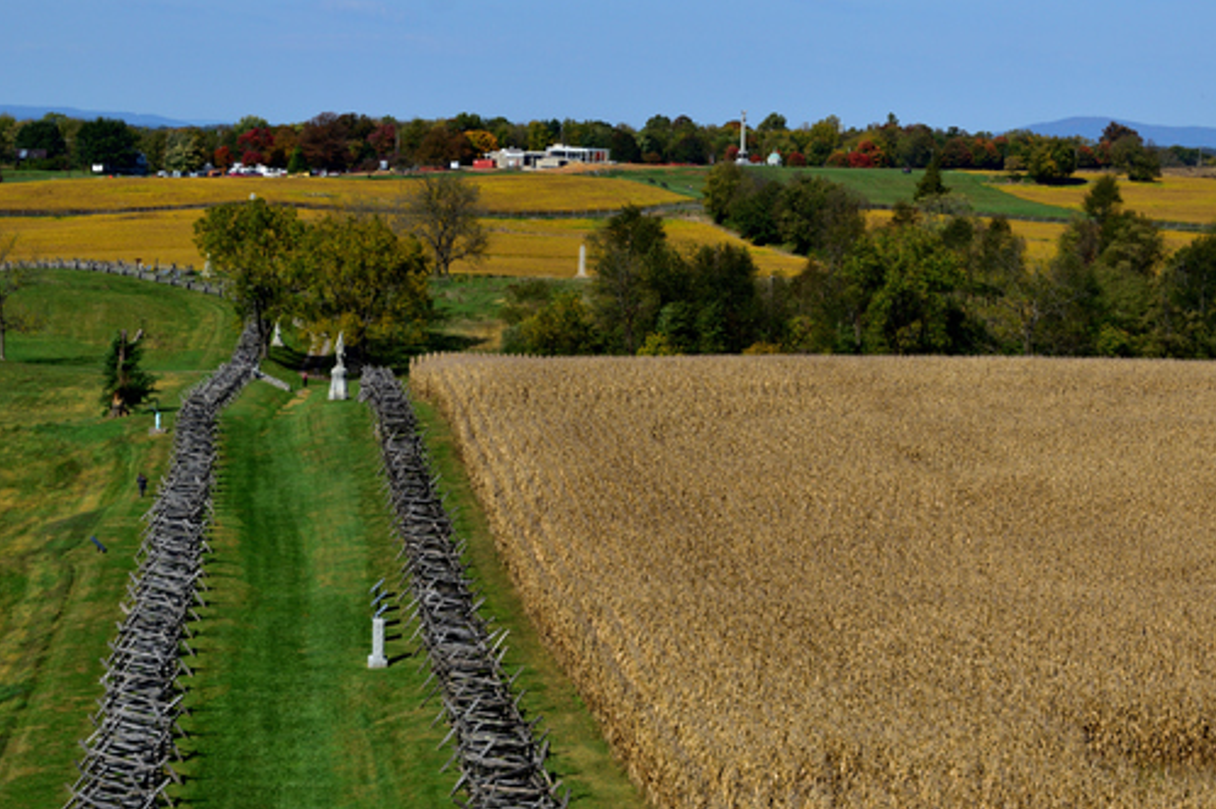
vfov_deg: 14.8
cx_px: 590
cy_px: 384
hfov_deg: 22.0
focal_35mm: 93
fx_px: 3124
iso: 110
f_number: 5.6
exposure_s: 1/1000
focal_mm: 55
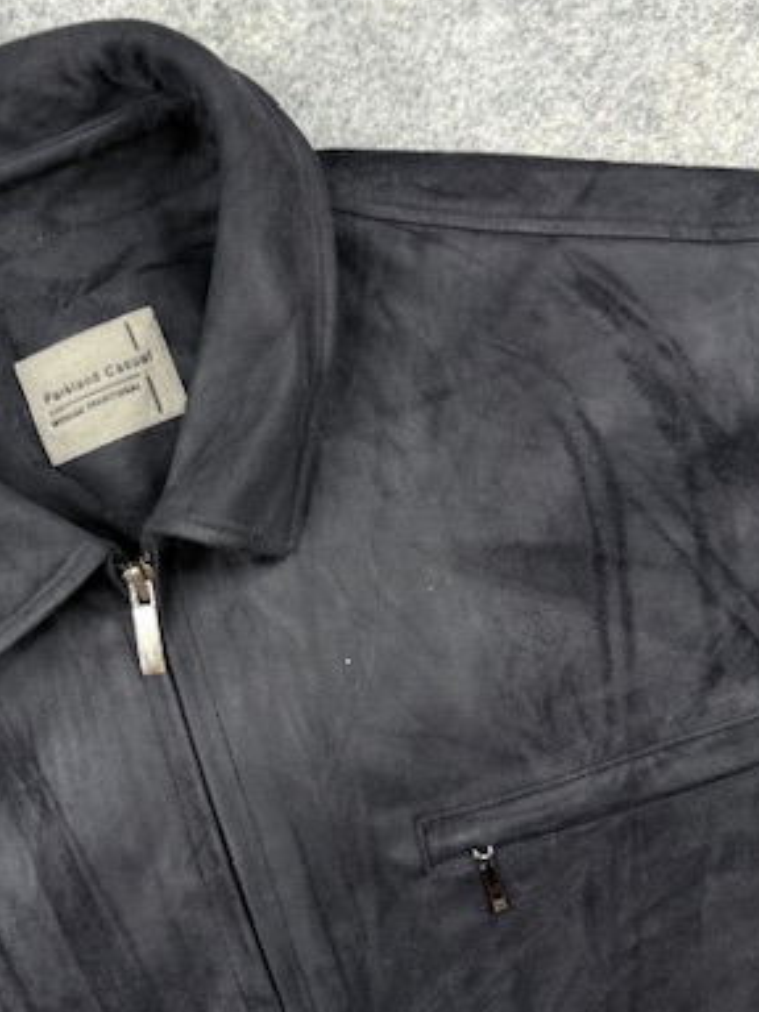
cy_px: 506
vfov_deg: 46.8
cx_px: 206
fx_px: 1169
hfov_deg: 35.3
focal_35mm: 40
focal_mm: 6.76
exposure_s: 1/50
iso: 100
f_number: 1.78
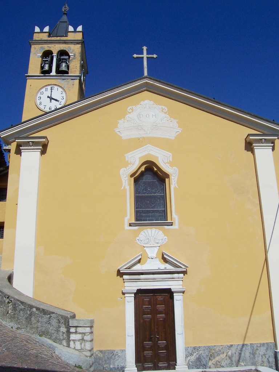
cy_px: 186
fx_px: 365
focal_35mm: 34
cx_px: 140
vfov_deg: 54.0
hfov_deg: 41.8
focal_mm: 5.6
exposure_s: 1/1500
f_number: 5.6
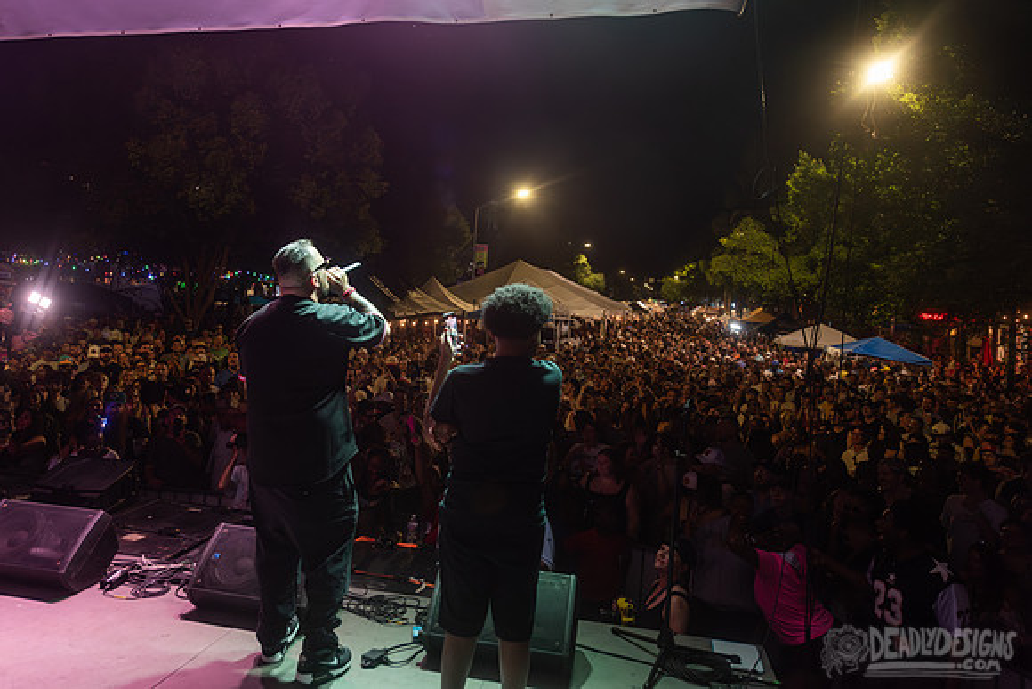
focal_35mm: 26
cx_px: 465
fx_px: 756
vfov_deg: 48.9
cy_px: 311
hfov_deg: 68.5
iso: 2000
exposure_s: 1/160
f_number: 4
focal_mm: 24
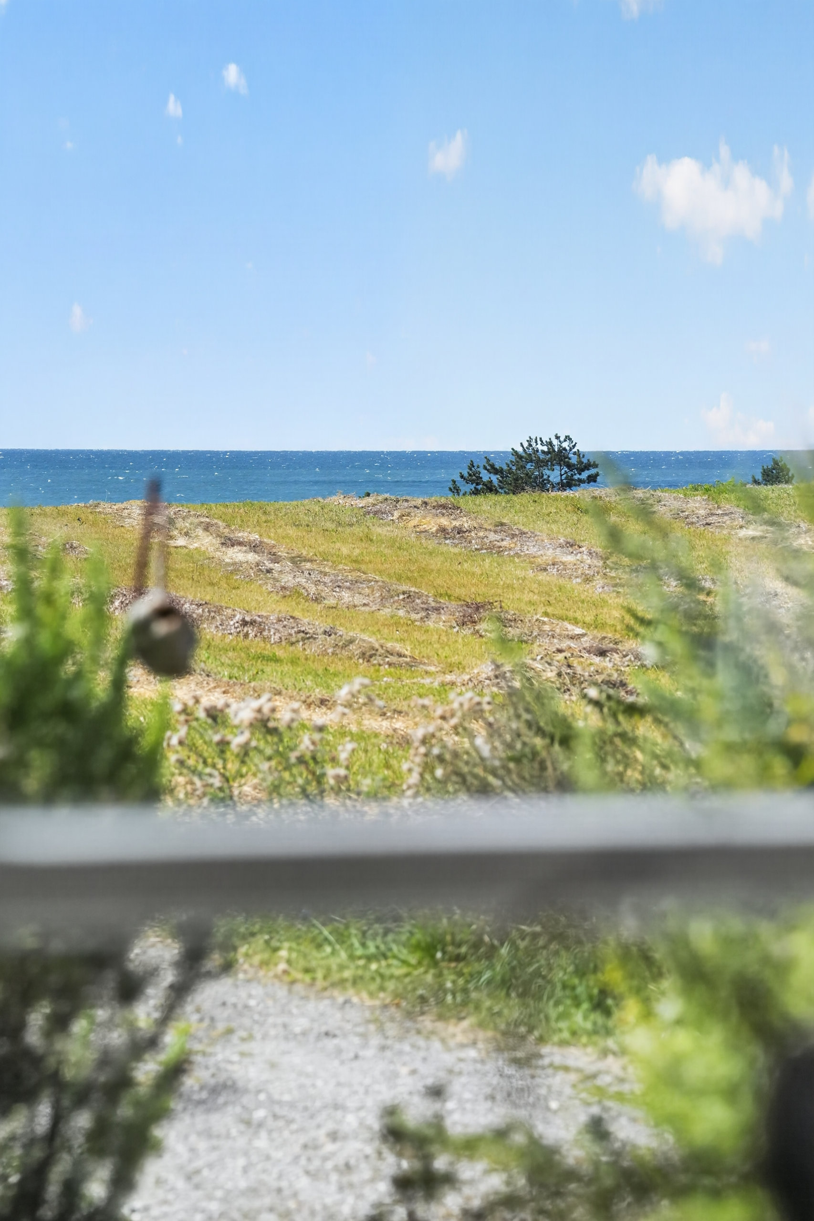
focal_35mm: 152
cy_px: 610
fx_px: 5156
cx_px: 407
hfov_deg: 9.0
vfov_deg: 13.5
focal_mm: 152
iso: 400
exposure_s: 1/1250
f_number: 7.1
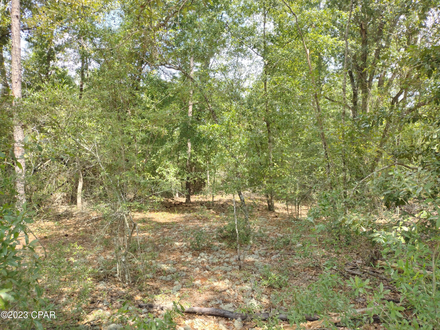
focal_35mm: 27
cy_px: 165
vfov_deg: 51.4
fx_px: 343
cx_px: 220
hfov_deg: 65.3
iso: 100
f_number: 1.7
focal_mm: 4.71
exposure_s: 1/672
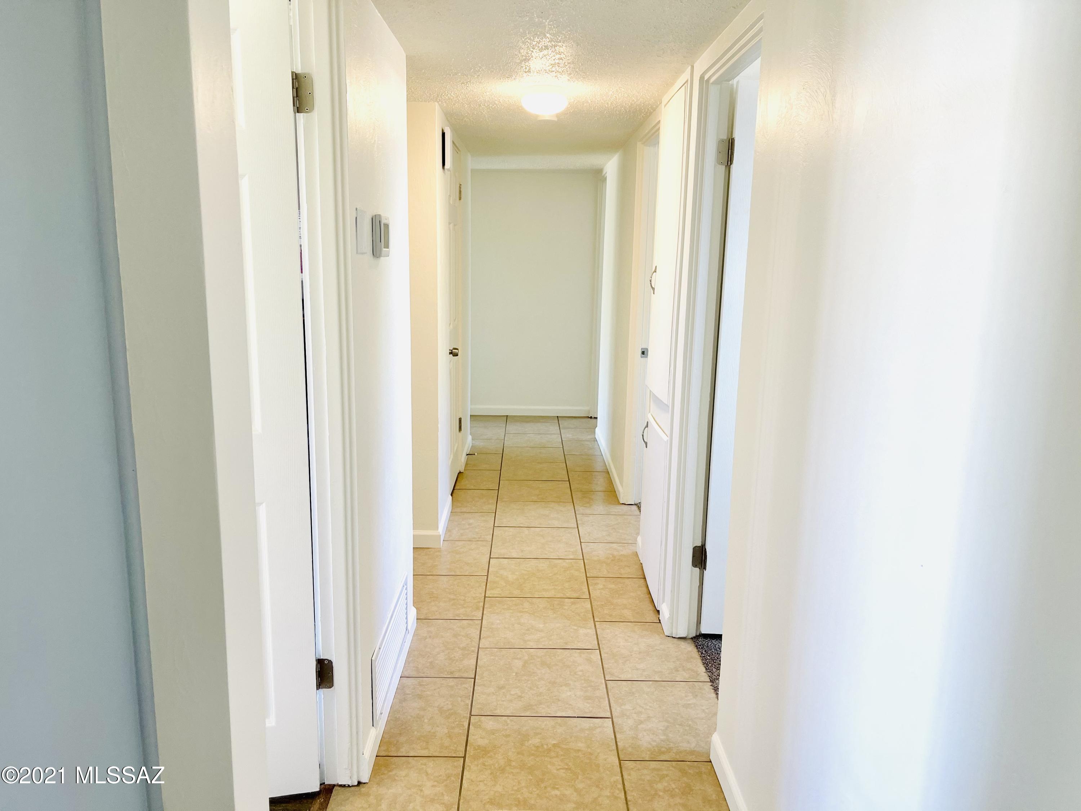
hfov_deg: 67.3
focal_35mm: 26
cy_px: 406
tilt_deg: -11.1
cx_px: 540
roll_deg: -1.1
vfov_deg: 53.1
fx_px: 812
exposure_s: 1/120
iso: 80
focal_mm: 5.1
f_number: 1.6
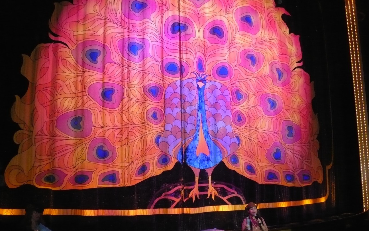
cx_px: 184
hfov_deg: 49.3
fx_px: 402
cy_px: 103
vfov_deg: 32.0
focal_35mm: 40
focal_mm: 6.1
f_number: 2.8
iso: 400
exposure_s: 1/30
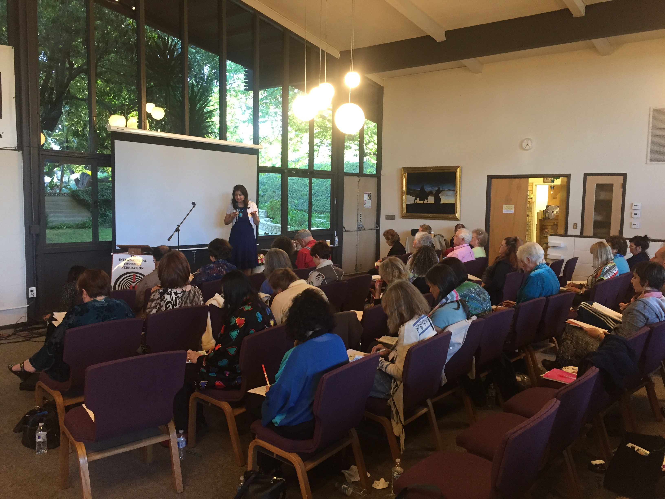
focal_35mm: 29
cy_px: 250
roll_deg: -1.8
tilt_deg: -6.1
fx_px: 557
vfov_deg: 48.2
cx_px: 332
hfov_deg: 61.7
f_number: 2.2
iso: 125
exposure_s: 1/30
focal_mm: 4.15
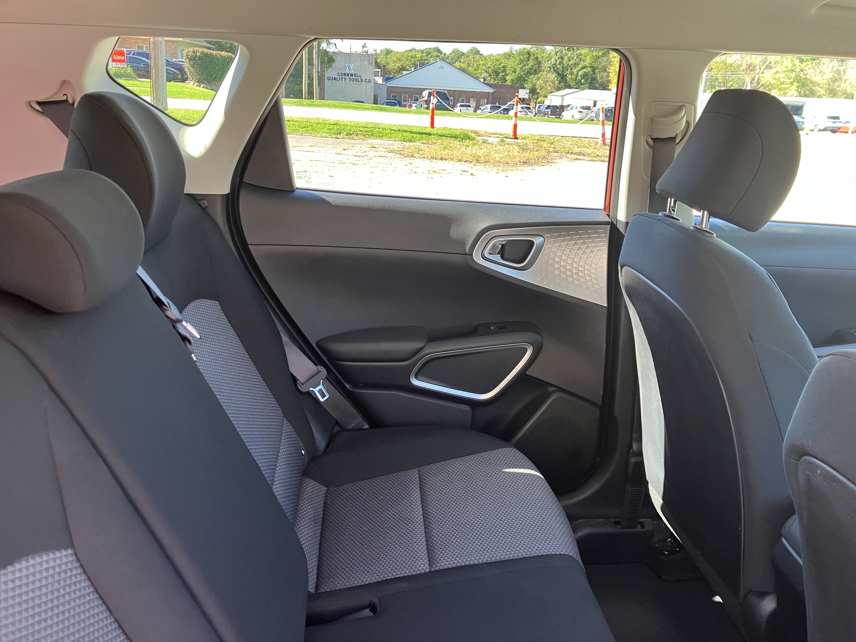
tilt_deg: -18.1
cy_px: 321
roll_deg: -3.2
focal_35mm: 28
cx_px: 428
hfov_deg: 63.4
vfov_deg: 49.7
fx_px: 692
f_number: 1.8
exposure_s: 1/62
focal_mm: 3.99
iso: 80
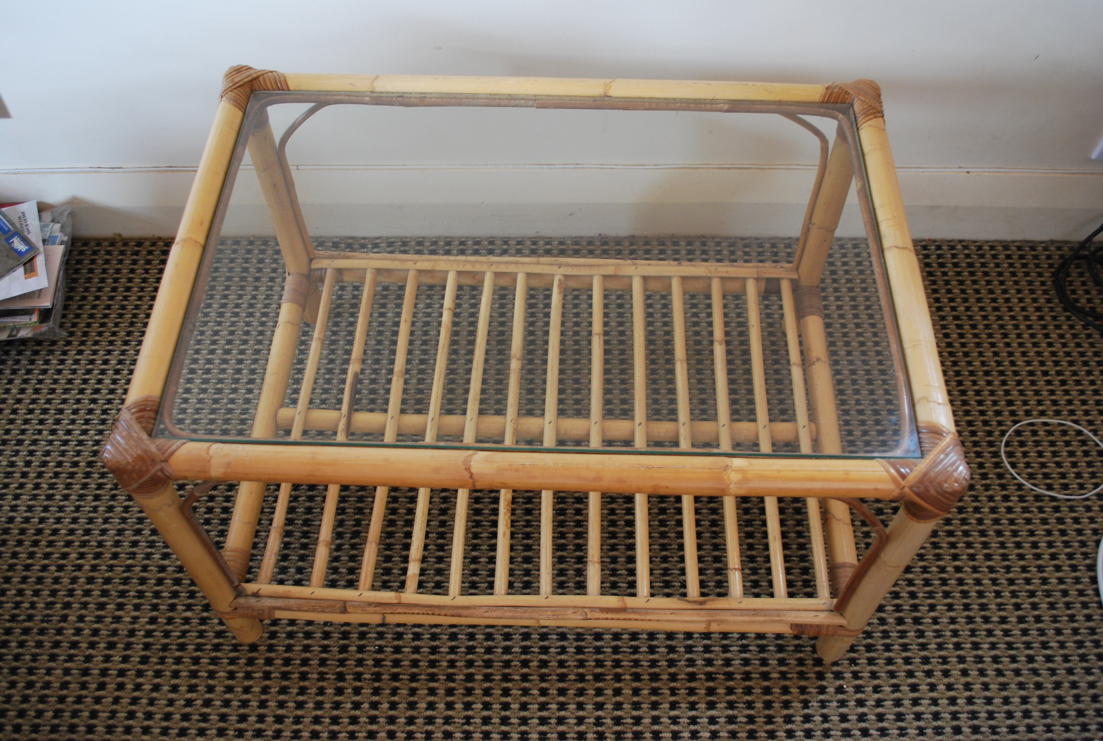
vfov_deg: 40.1
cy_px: 370
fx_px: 1013
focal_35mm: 33
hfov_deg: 57.1
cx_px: 552
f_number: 4
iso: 400
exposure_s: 1/15
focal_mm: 22
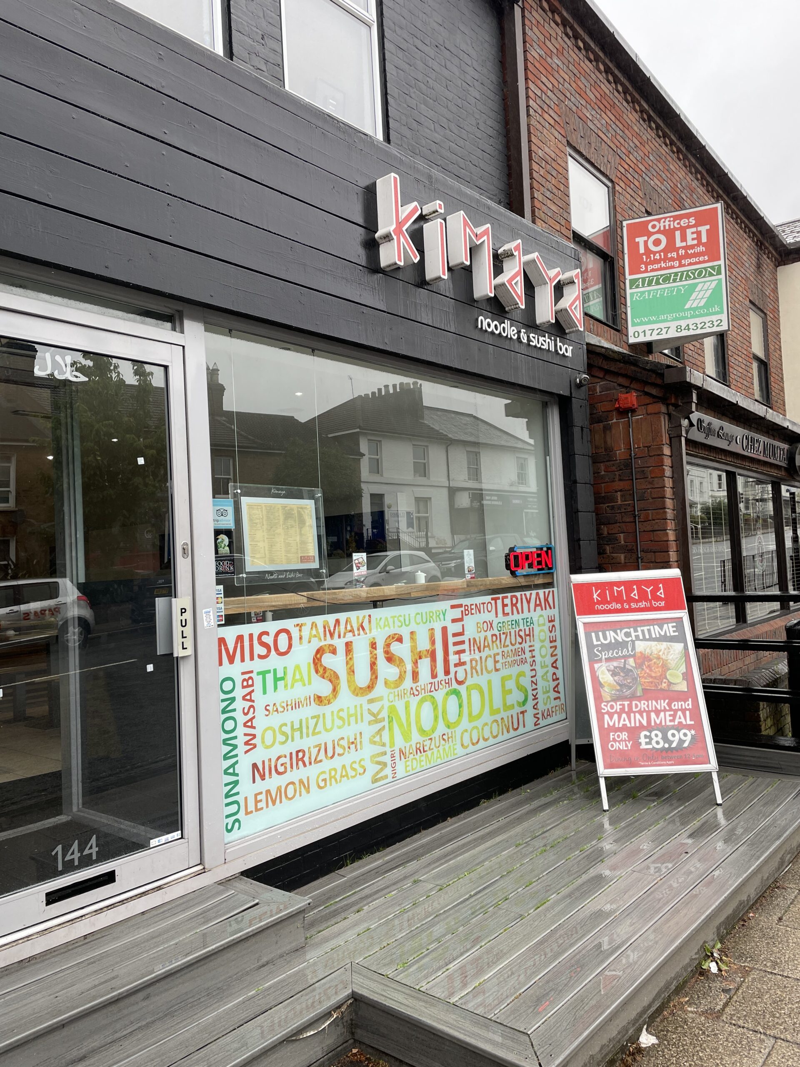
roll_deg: +3.8
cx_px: 400
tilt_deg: +3.1
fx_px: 801
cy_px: 534
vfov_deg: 67.3
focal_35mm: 26
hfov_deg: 53.1
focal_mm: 4.2
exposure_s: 1/200
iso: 32
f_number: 1.6
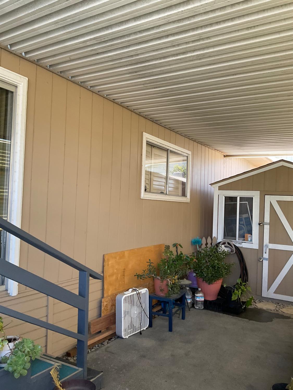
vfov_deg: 61.7
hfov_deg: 48.2
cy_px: 195
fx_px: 327
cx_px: 146
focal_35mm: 29
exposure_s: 1/122
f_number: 1.8
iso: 50
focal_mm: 3
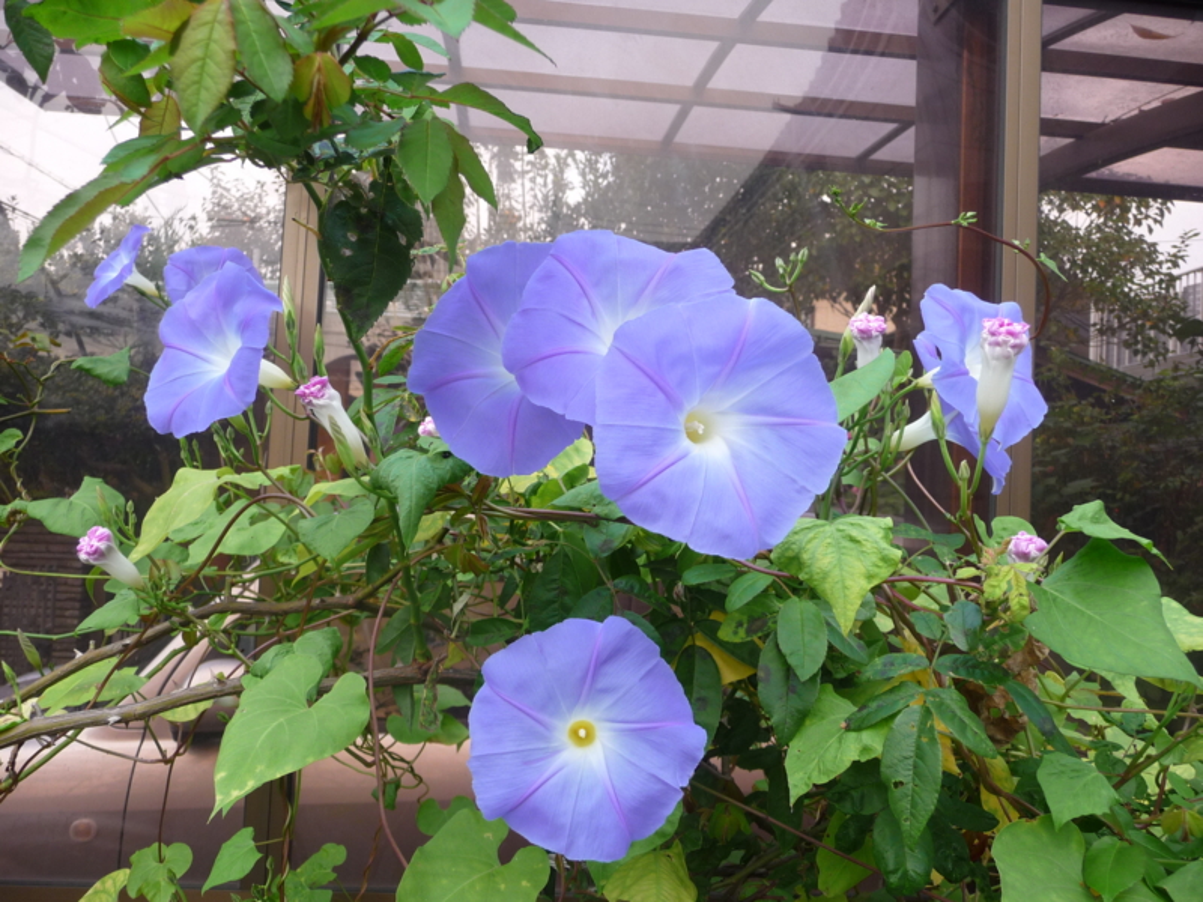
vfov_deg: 49.7
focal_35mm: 28
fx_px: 973
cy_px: 451
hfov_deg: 63.4
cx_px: 602
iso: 100
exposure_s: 1/100
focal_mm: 4.7
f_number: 3.3
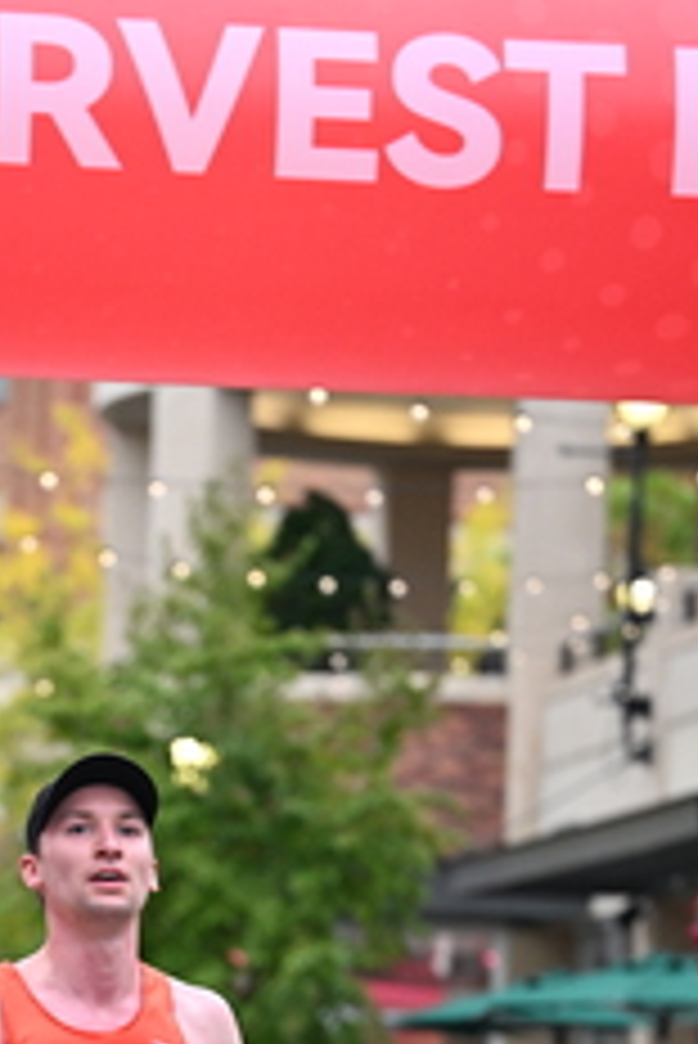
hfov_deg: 7.0
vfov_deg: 10.4
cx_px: 97
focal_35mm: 197
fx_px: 5720
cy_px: 1022
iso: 1600
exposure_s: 1/1000
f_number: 2.8
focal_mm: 83
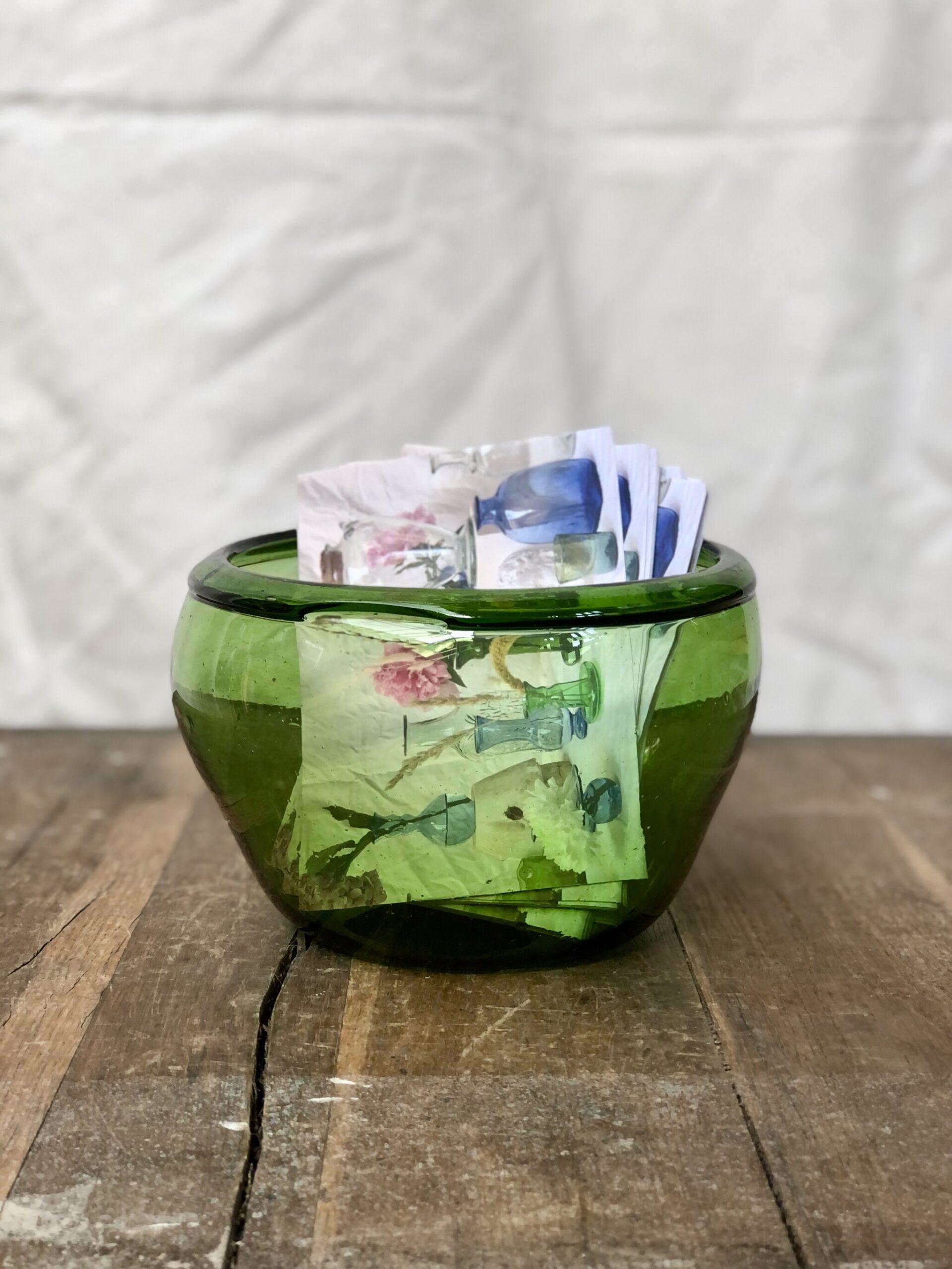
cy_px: 634
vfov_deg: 33.8
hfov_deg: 25.7
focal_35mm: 57
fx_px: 2090
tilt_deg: -9.0
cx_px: 476
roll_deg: -0.6
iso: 25
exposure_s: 1/60
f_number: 2.8
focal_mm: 6.6
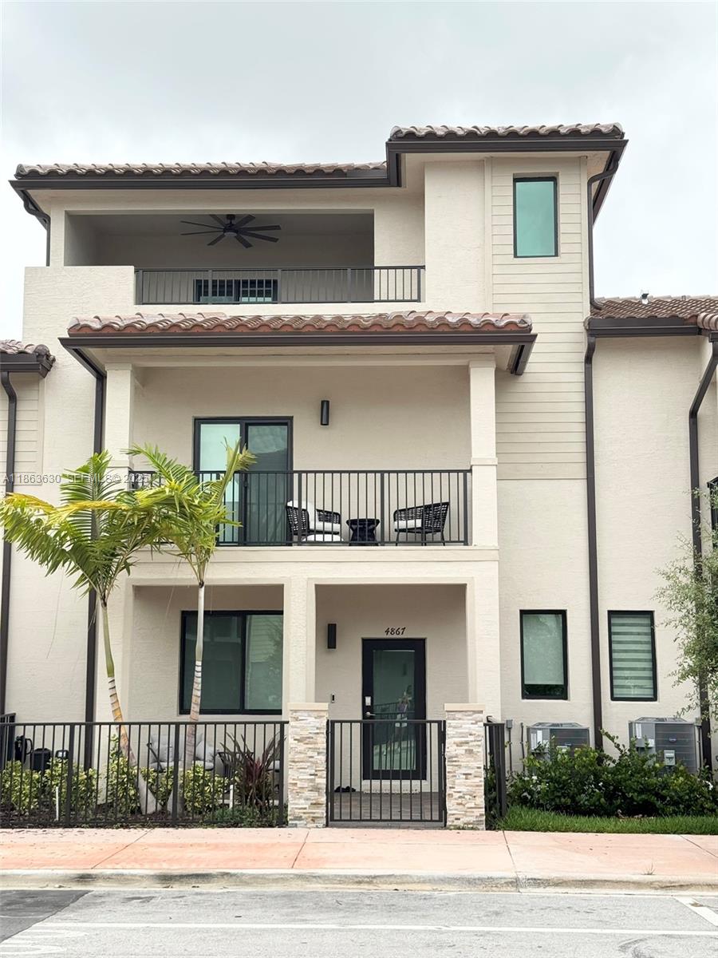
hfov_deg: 30.3
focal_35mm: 48
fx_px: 1327
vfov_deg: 39.7
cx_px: 359
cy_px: 479
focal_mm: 6.76
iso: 64
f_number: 1.78
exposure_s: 1/2833
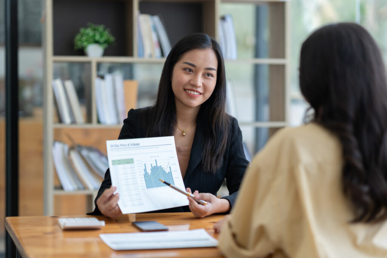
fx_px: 914
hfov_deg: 23.9
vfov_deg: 16.1
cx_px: 194
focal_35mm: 85
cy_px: 129
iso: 320
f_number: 1.8
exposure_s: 1/200
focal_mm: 85
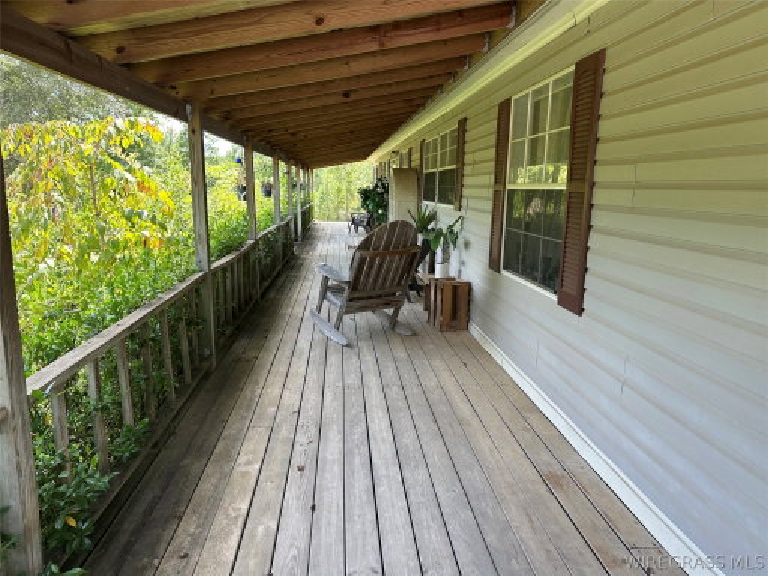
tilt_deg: -10.9
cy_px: 288
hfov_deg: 71.6
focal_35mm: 24
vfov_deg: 56.8
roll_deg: -0.5
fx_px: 532
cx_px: 384
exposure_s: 1/169
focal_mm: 6.86
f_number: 1.78
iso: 64
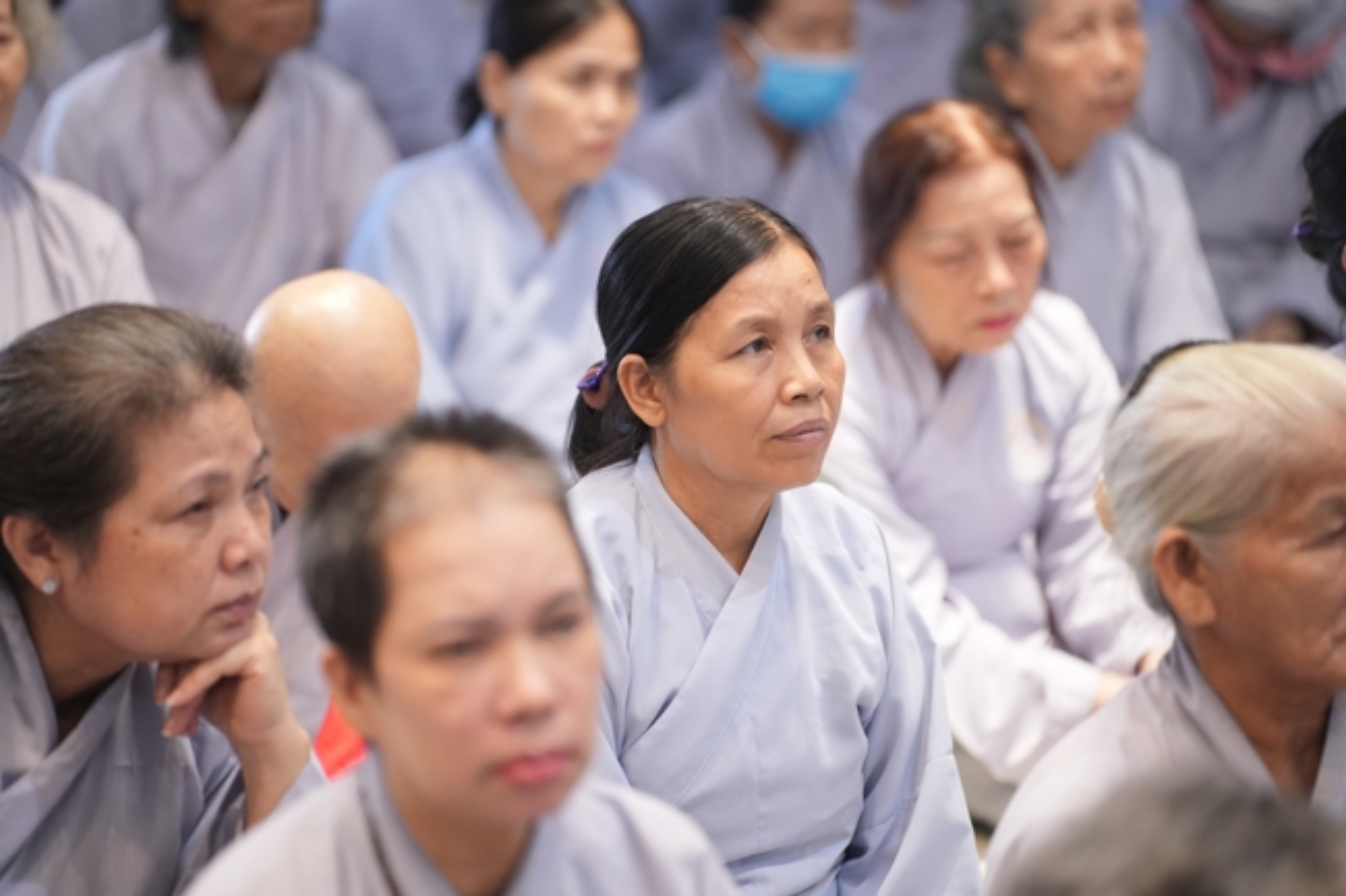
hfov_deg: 13.7
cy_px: 448
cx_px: 673
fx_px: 5607
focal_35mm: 150
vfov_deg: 9.1
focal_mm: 150
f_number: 2.8
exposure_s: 1/160
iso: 3200
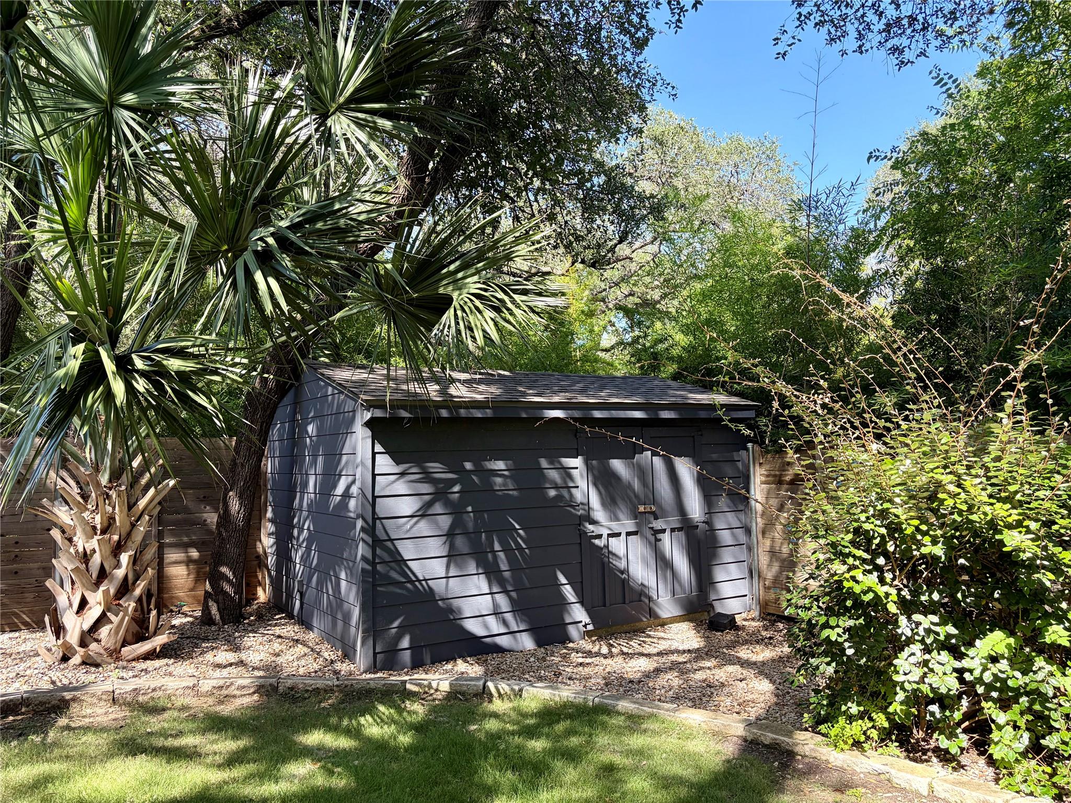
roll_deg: +0.8
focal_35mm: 26
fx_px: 804
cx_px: 536
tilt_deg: +5.2
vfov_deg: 53.1
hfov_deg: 67.3
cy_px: 402
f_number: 1.6
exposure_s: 1/427
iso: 64
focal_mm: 5.96
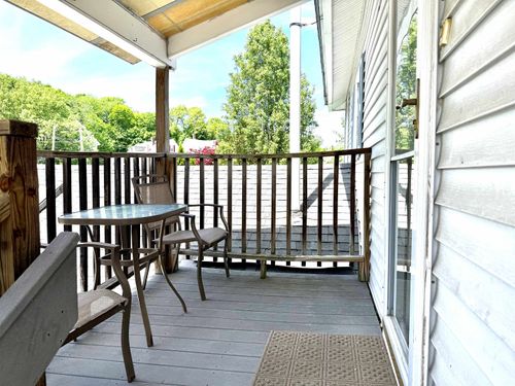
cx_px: 258
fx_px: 357
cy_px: 193
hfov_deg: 71.6
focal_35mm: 24
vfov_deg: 56.8
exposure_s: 1/1901
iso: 80
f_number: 1.78
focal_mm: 6.76
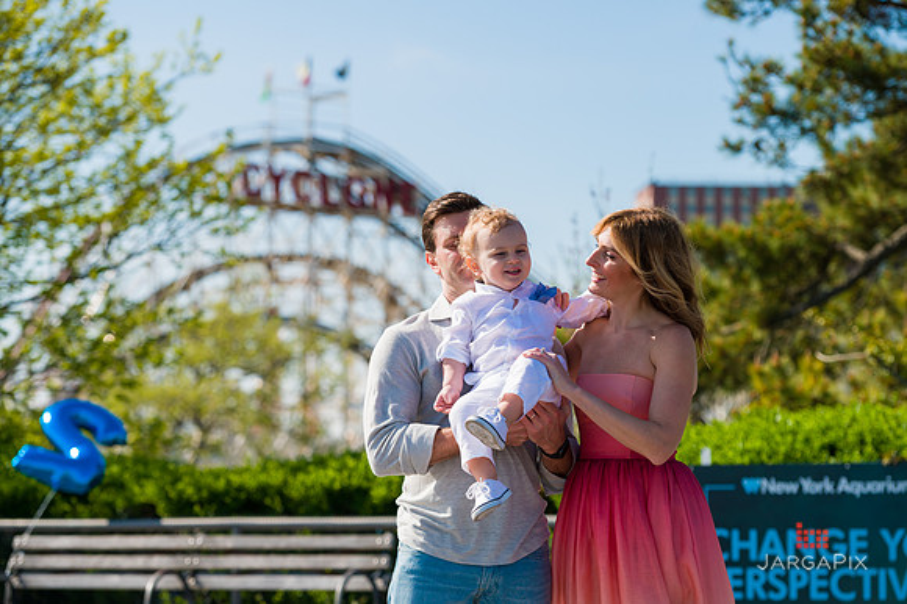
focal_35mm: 116
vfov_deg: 11.8
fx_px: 2921
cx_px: 454
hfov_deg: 17.7
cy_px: 302
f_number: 5
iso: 200
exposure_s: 1/2500
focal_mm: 116
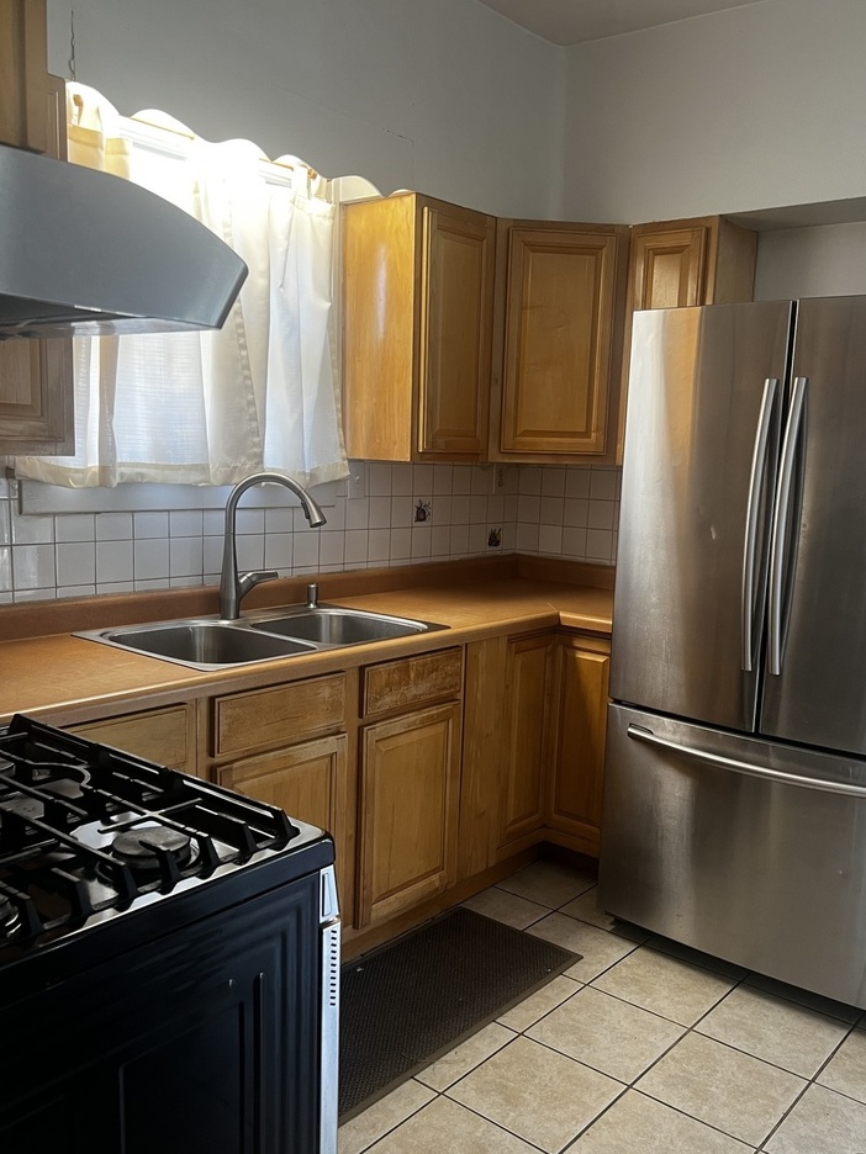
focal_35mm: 30
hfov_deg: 46.7
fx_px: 1001
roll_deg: -2.1
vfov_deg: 59.9
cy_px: 607
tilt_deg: -8.0
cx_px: 470
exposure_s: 1/60
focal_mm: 5.7
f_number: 1.5
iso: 100
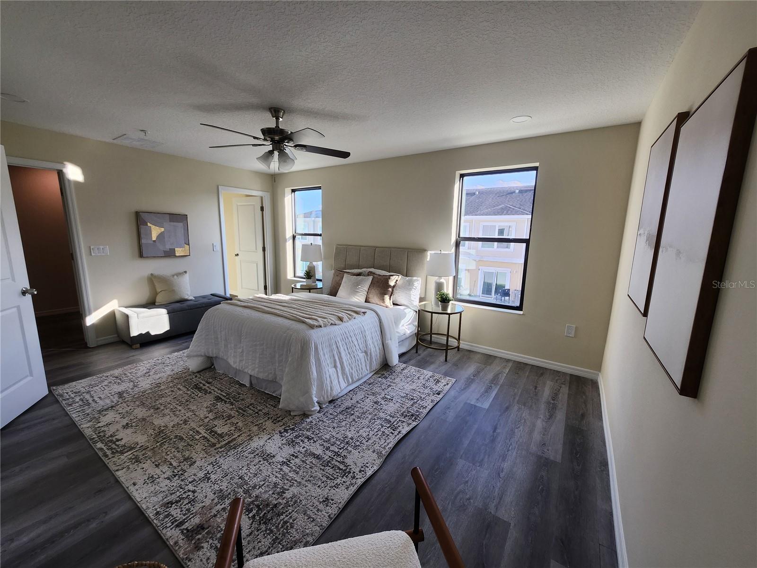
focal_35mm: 13
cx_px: 378
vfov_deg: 89.9
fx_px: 284
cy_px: 284
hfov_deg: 106.2
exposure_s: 1/120
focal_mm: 1.74
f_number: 2.2
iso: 50
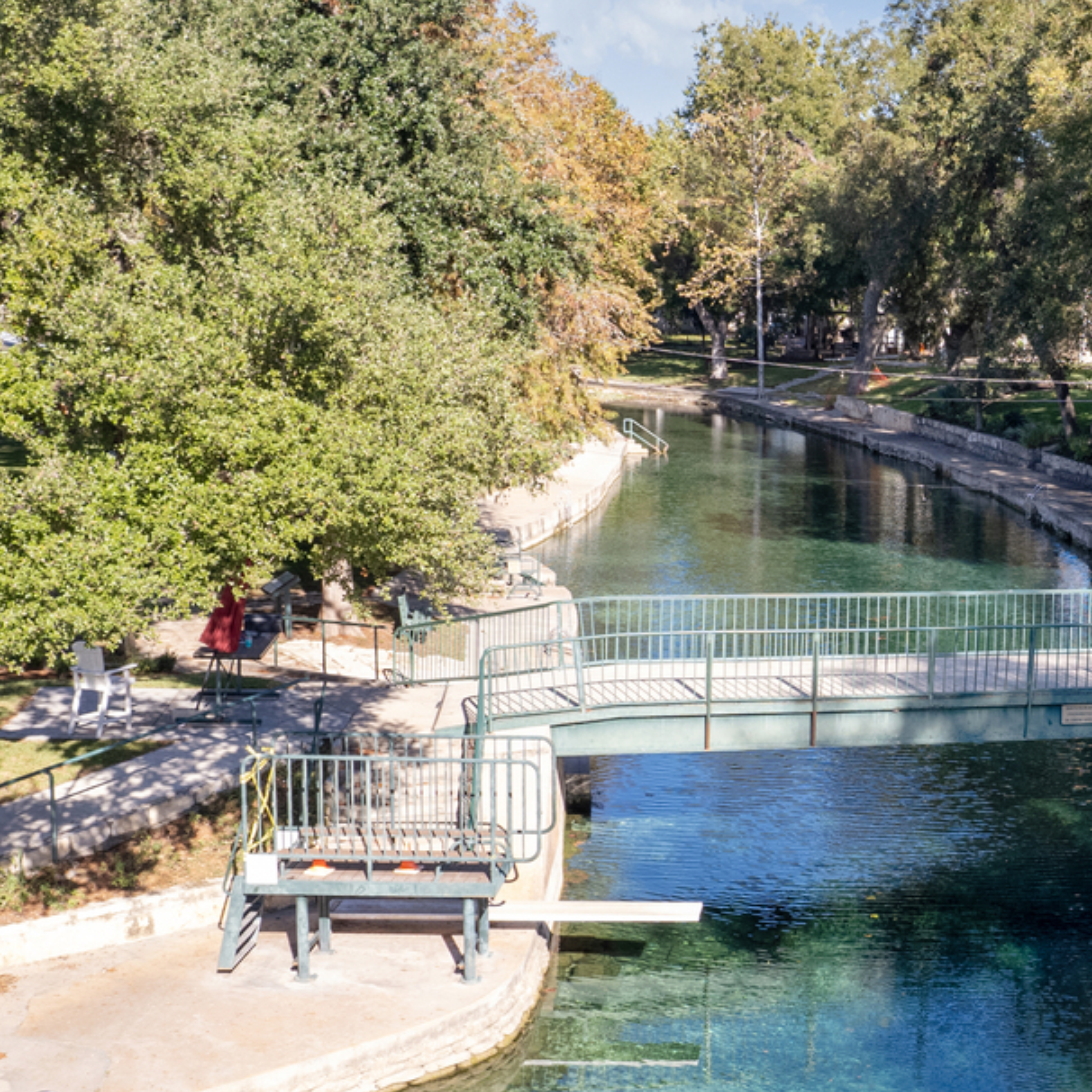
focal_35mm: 50
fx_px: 1785
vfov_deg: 34.0
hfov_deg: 31.8
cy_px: 605
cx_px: 1051
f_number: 2.8
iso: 100
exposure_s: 1/200
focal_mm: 8.38
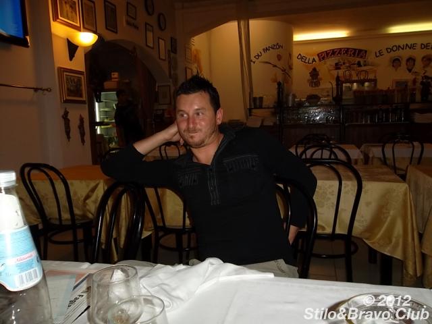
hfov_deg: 65.3
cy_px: 162
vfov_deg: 51.4
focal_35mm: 27
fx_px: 337
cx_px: 216
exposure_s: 1/45
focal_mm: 4.9
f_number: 3.5
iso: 100
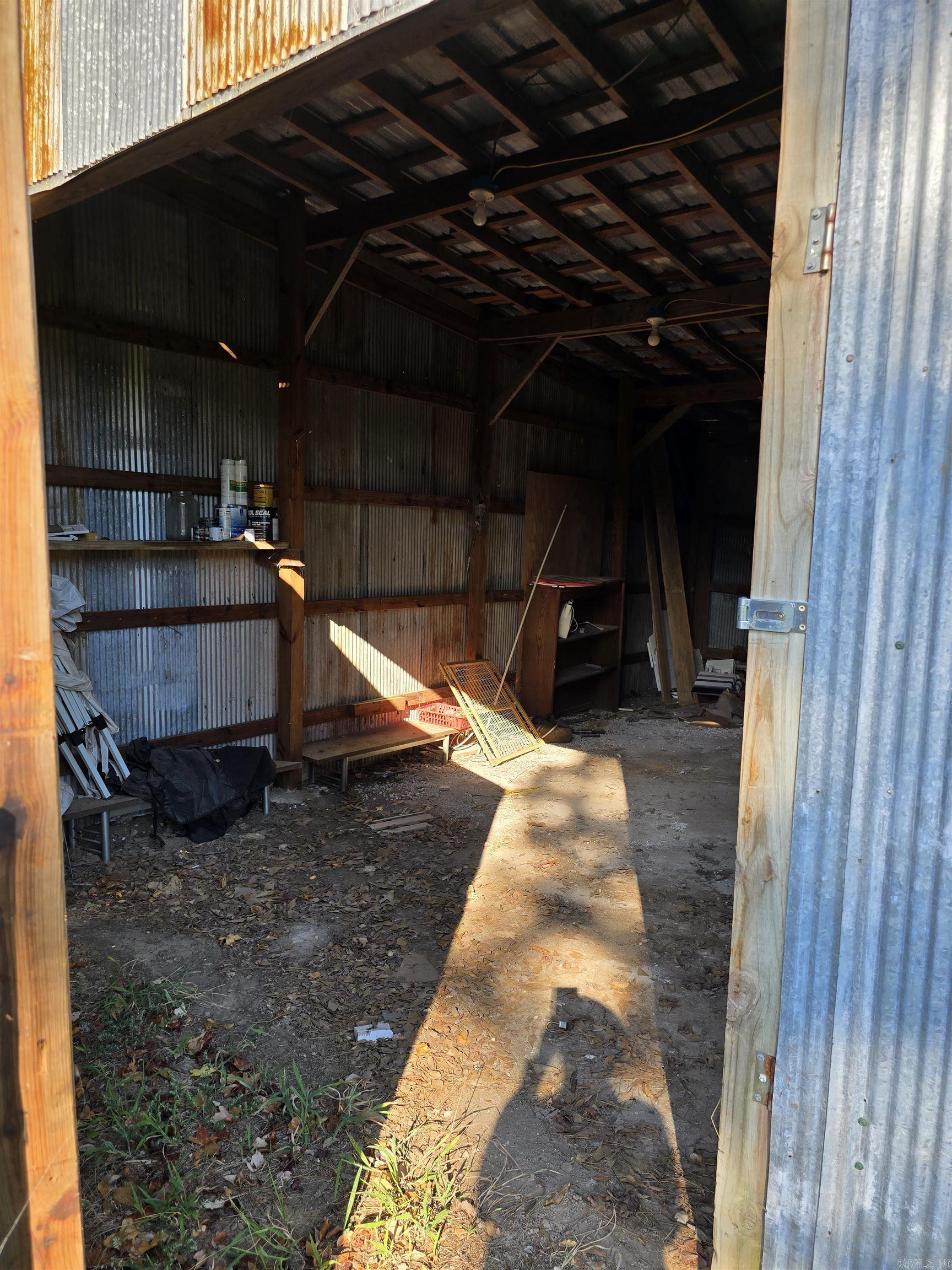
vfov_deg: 73.9
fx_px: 843
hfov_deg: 58.9
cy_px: 635
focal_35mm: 23
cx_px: 476
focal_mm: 6.3
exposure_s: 1/180
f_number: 1.7
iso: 12
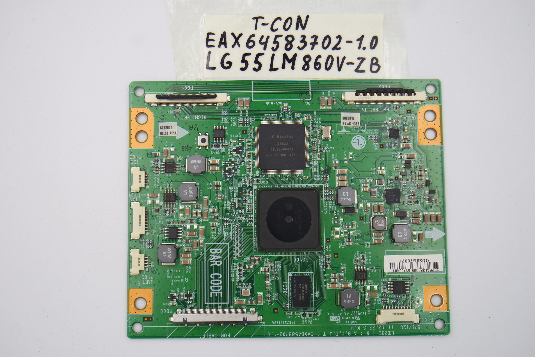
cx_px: 268
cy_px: 178
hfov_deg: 41.1
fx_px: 713
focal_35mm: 48
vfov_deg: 28.1
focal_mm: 18
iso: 160
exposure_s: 1/125
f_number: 4.5
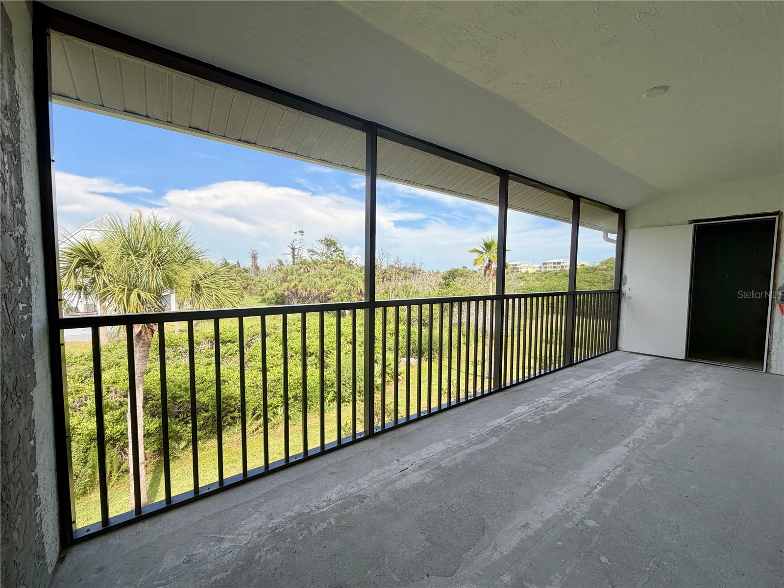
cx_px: 392
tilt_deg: -4.2
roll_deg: +0.1
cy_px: 294
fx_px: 317
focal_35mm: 14
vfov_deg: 85.7
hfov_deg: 102.1
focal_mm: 2.22
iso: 50
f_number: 2.2
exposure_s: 1/502
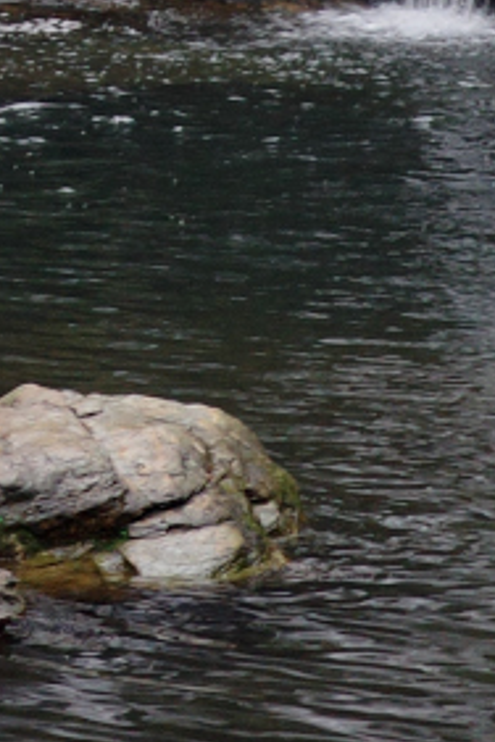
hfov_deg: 5.0
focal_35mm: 272
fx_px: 5610
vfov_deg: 6.8
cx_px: -437
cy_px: -1510
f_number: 2.8
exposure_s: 1/40
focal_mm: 26
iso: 500
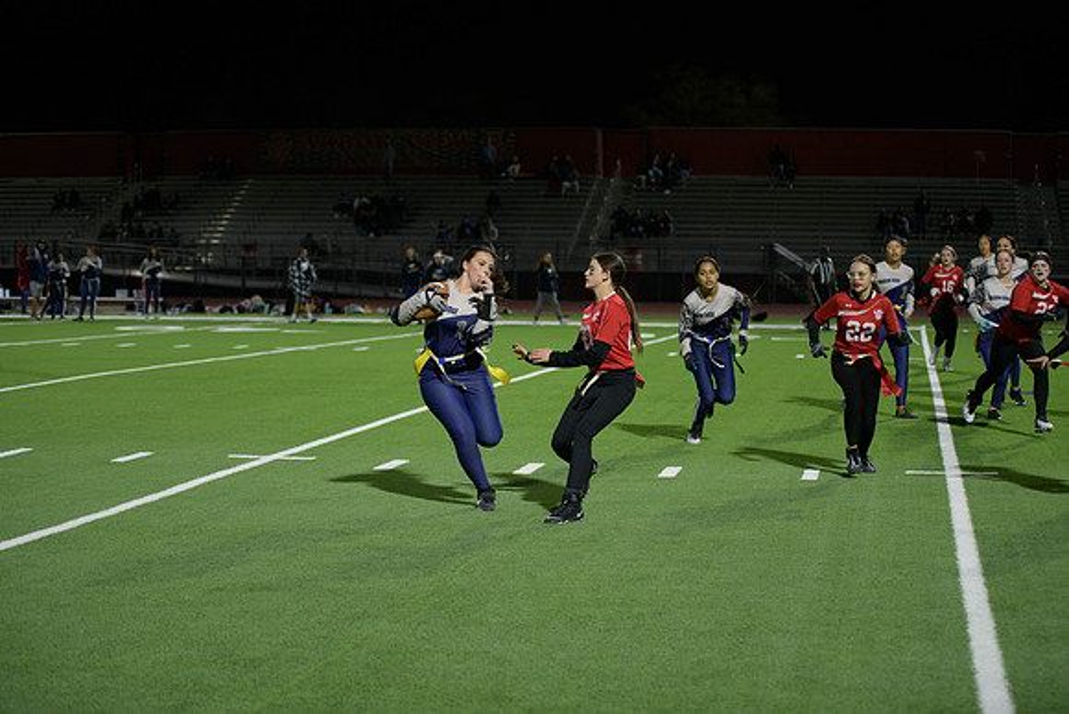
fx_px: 2079
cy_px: 357
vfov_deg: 19.5
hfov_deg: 28.8
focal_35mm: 70
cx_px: 534
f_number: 2.8
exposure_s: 1/640
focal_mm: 70
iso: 2200
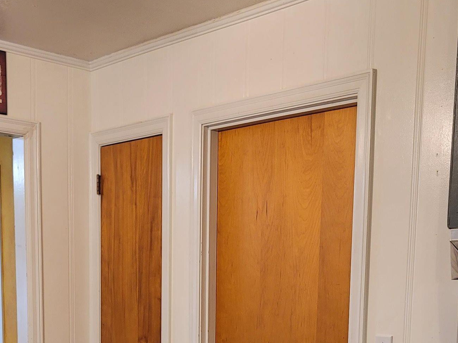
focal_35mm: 59
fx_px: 780
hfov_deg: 32.7
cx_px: 214
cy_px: 377
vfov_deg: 23.3
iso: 250
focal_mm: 7
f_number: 1.8
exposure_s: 1/40
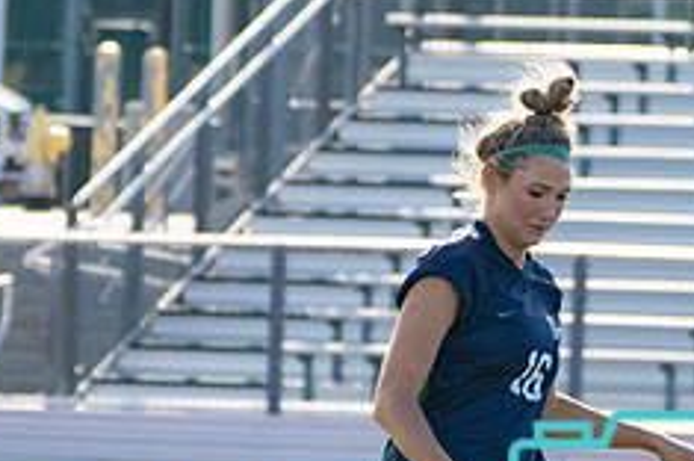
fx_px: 13341
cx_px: 641
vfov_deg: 2.0
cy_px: 567
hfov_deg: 3.0
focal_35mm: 693
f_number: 7.1
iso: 1000
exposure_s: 1/1000
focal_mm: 203
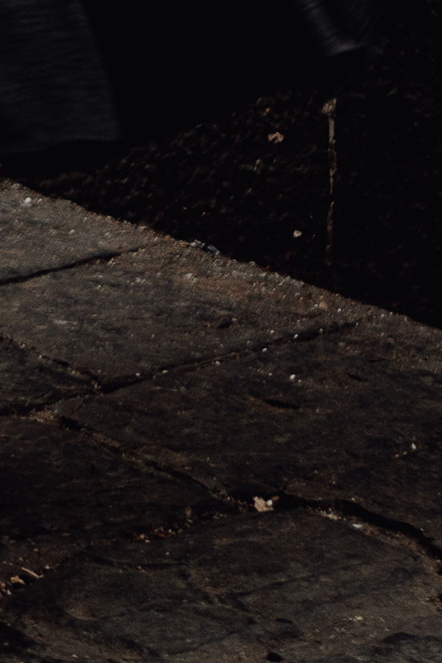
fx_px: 4713
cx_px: -577
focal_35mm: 256
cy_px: -1562
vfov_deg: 6.9
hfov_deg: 5.2
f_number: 1.4
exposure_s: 1/125
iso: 250
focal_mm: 35
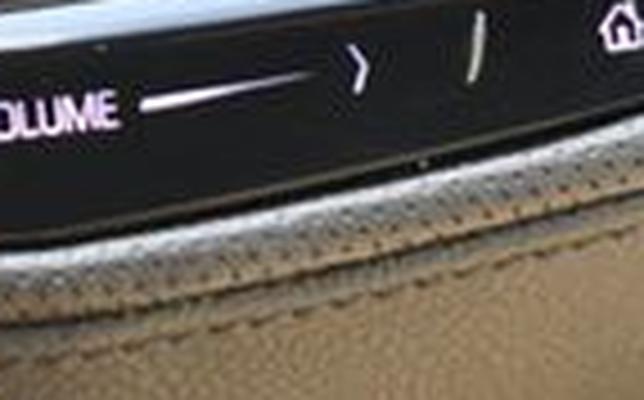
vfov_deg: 7.5
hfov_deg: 12.5
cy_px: -508
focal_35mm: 164
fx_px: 2875
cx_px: -140
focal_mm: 24
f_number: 4
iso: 800
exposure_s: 1/200
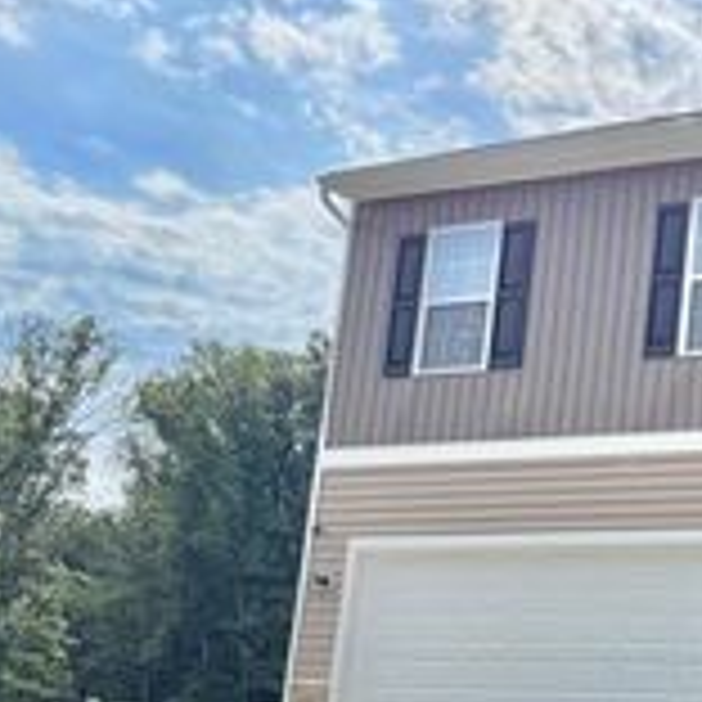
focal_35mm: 68
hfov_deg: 22.5
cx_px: 927
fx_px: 1560
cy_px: 542
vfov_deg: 25.0
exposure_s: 1/8130
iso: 100
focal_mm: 6.76
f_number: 1.78
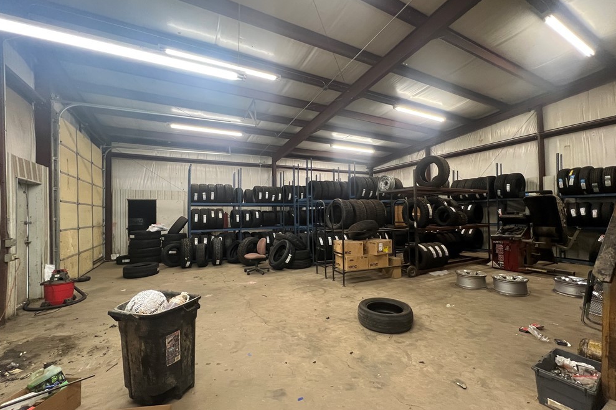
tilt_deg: +0.9
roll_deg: +0.2
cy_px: 208
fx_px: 239
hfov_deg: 104.2
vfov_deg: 81.2
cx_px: 316
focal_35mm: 14
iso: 250
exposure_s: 1/60
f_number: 1.8
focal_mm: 1.57
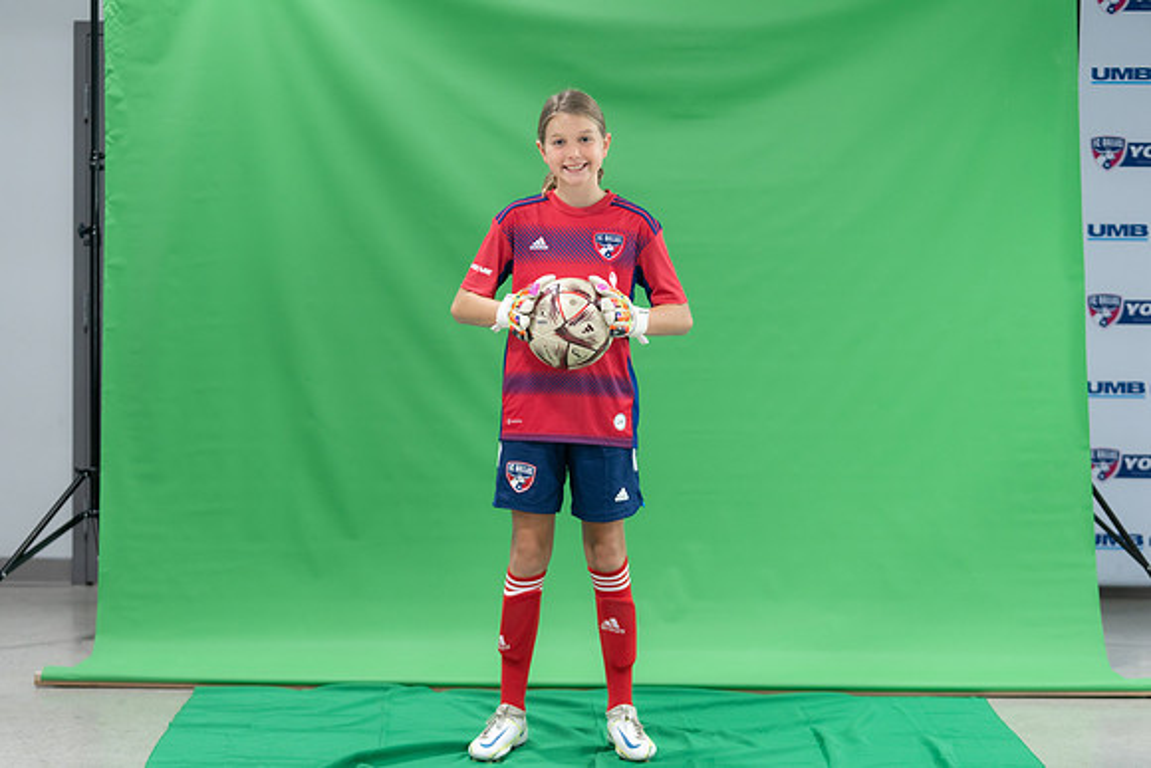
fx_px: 2238
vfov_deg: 19.5
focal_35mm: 70
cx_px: 576
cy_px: 384
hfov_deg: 28.8
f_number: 2.8
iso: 1000
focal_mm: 70
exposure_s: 1/250
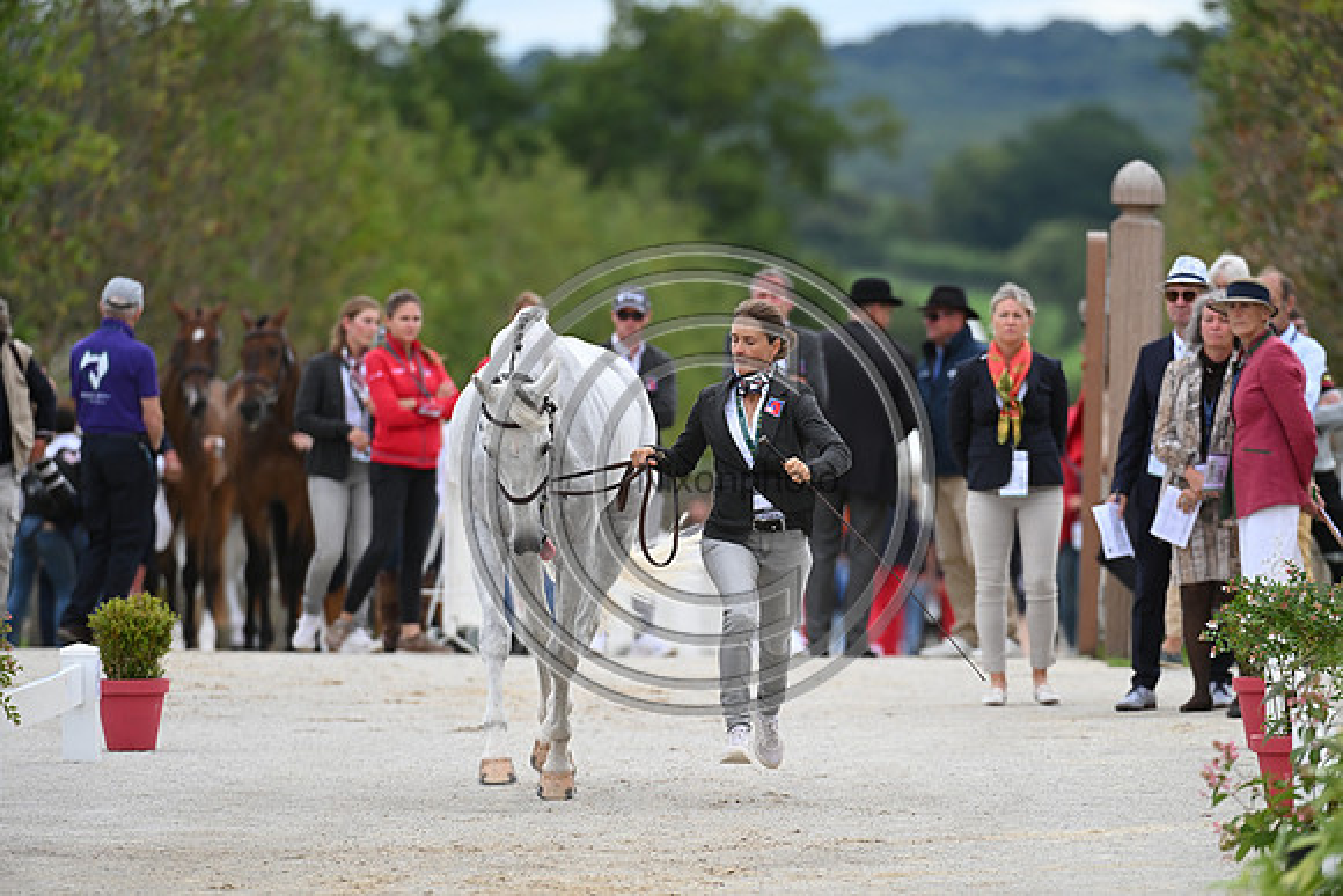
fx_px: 14925
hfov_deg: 5.2
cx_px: 672
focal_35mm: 400
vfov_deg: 3.4
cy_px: 448
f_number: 5.6
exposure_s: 1/1600
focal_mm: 400
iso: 560
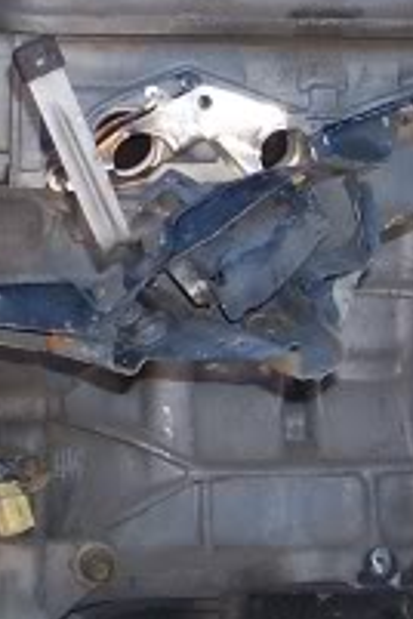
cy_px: 249
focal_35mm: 191
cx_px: -3
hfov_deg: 7.2
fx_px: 3287
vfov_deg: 10.8
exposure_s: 1/125
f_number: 4
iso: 64
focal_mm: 5.9
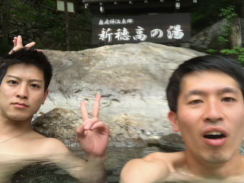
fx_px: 233
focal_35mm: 33
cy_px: 93
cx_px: 120
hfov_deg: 55.3
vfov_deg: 43.0
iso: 25
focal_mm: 2.87
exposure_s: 1/124
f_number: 2.2
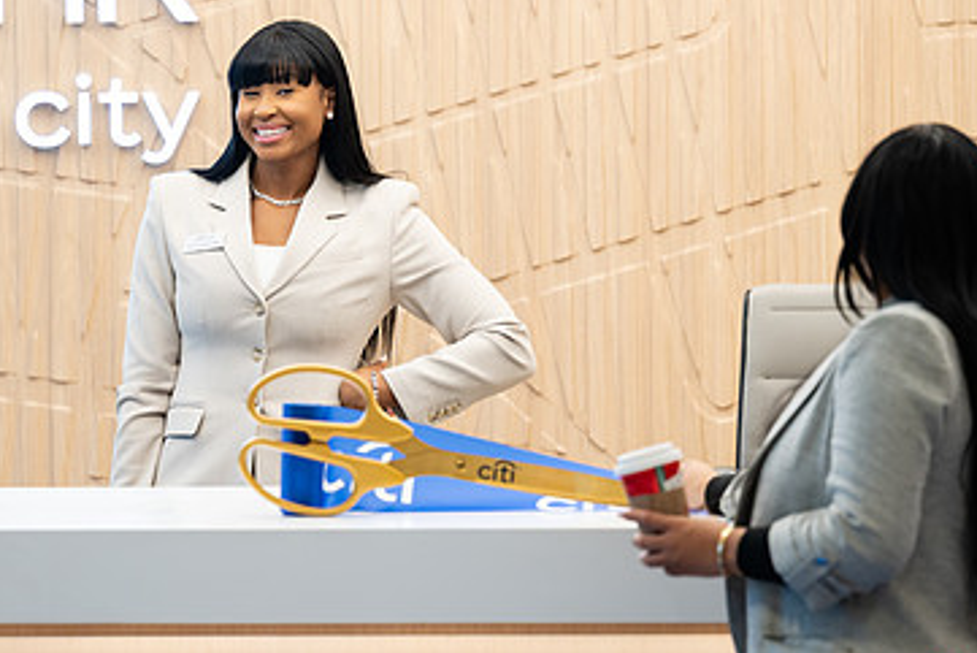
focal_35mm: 222
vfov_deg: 6.2
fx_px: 6027
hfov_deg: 9.3
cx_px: 333
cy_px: 272
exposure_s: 1/160
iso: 500
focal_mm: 135
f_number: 3.2
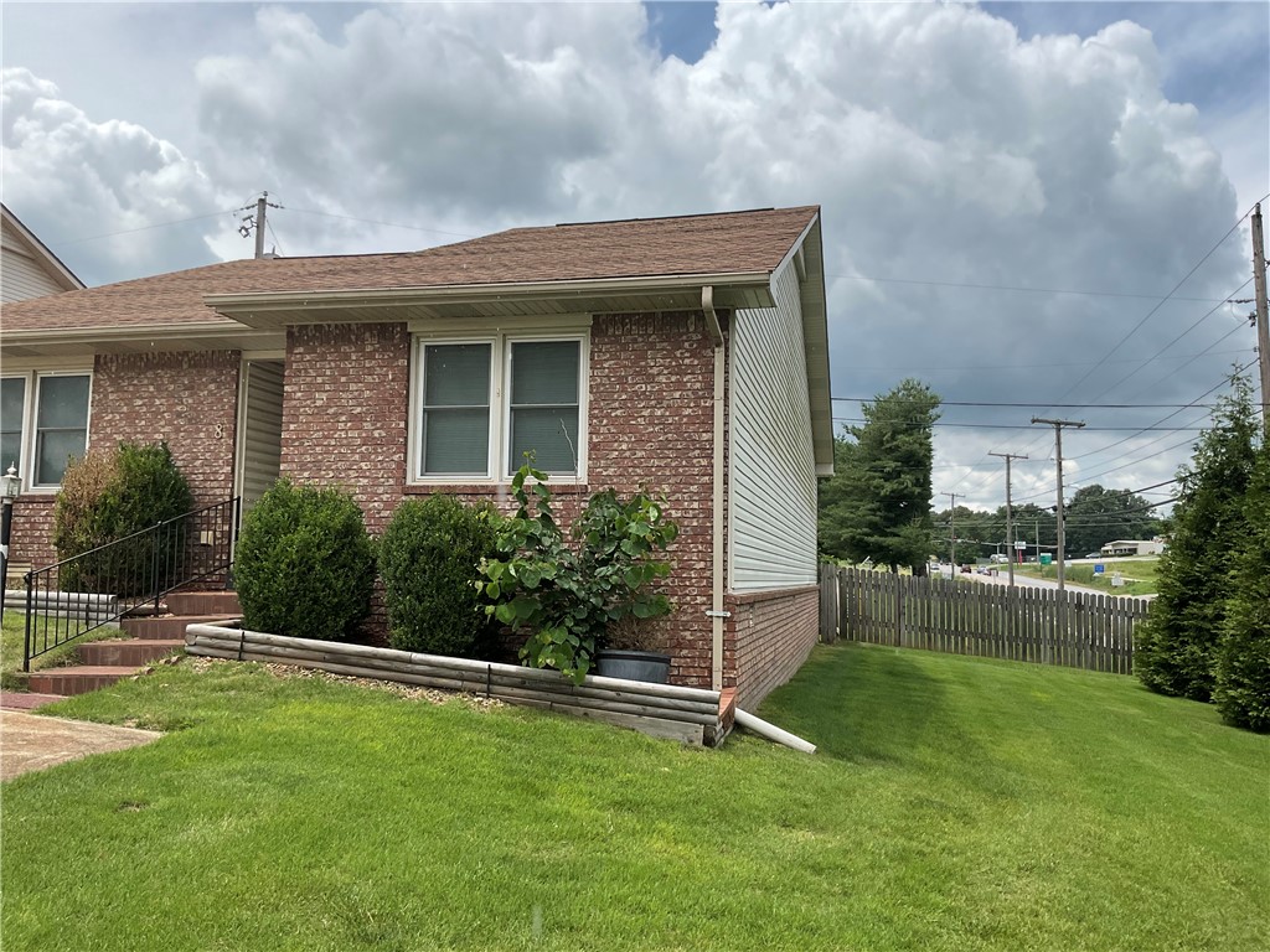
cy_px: 476
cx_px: 635
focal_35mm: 29
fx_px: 1064
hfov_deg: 61.7
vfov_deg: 48.2
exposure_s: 1/2227
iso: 16
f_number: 1.8
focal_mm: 3
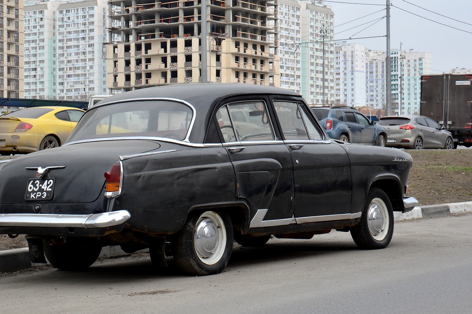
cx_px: 194
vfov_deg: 19.4
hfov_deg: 28.8
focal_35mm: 70
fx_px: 918
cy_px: 123
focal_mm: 38
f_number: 8
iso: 160
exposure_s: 1/250
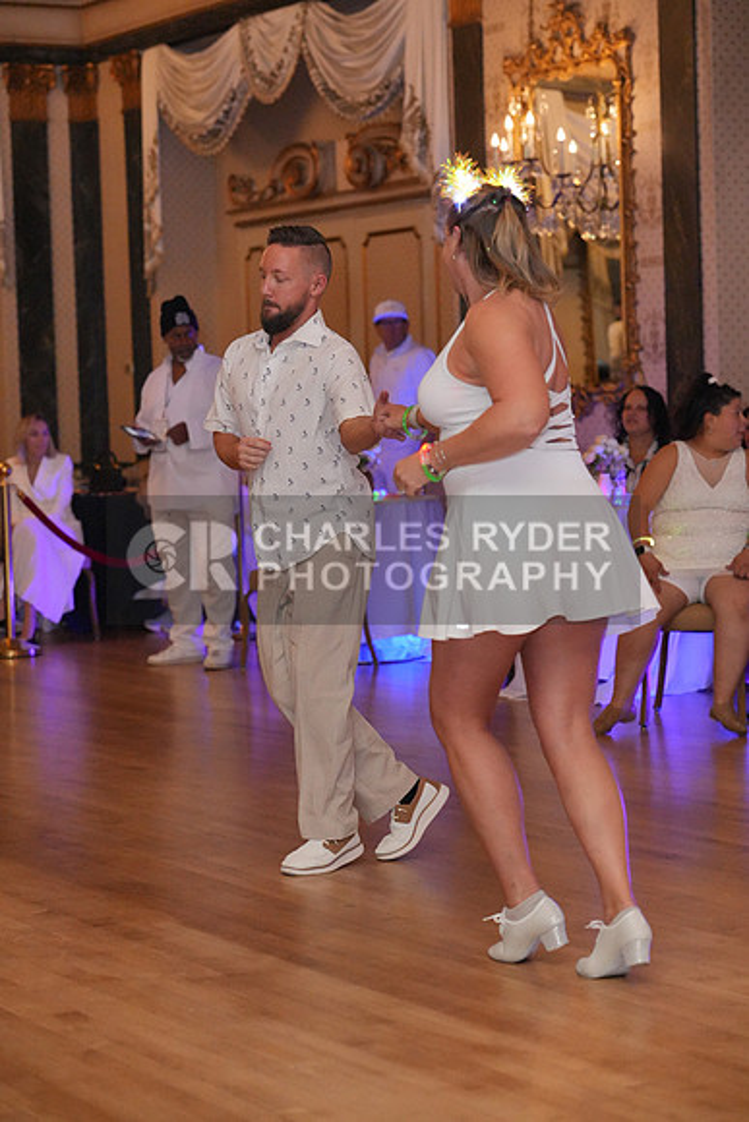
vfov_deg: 25.4
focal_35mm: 80
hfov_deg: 17.1
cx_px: 374
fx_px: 2495
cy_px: 561
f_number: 3.5
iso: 8000
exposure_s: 1/250
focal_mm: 80
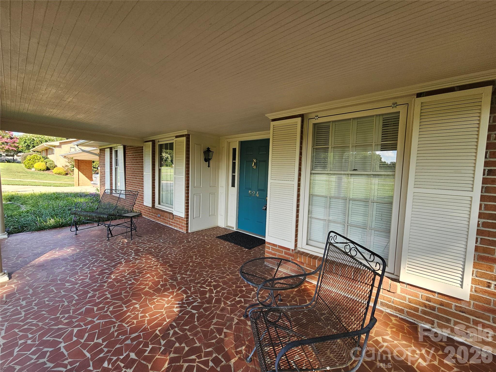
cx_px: 248
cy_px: 186
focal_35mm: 13
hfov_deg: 106.2
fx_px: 186
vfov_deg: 89.9
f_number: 2.2
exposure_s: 1/295
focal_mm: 2.2
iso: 64
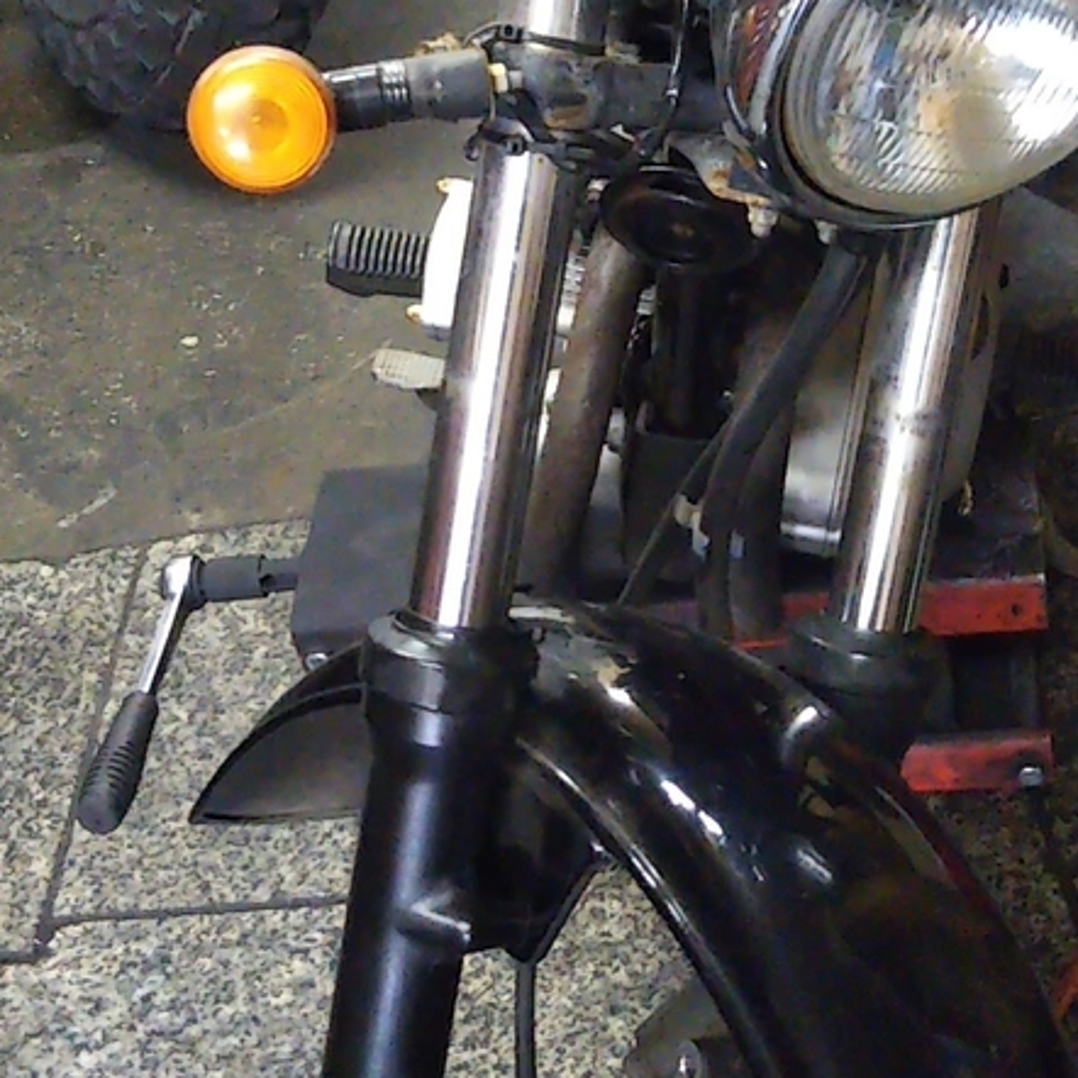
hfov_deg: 24.0
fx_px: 2537
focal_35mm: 72
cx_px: 646
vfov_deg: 24.0
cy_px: 483
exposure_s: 1/23
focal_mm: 4
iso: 836
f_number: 2.2
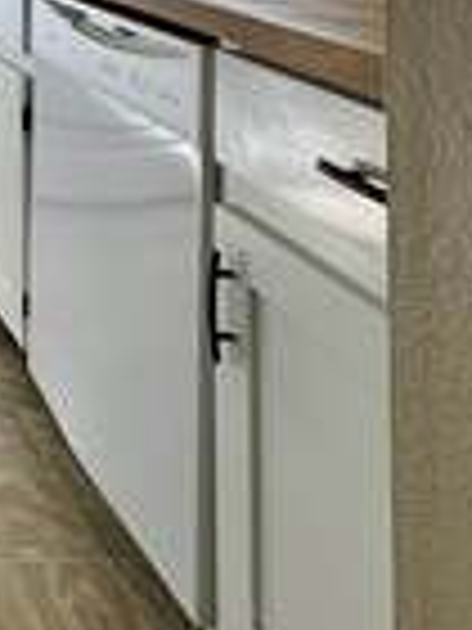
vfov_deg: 31.3
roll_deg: -0.1
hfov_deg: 21.9
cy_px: -148
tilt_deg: +0.6
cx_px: -308
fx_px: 909
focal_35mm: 50
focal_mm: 2.22
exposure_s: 1/135
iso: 40
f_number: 2.2
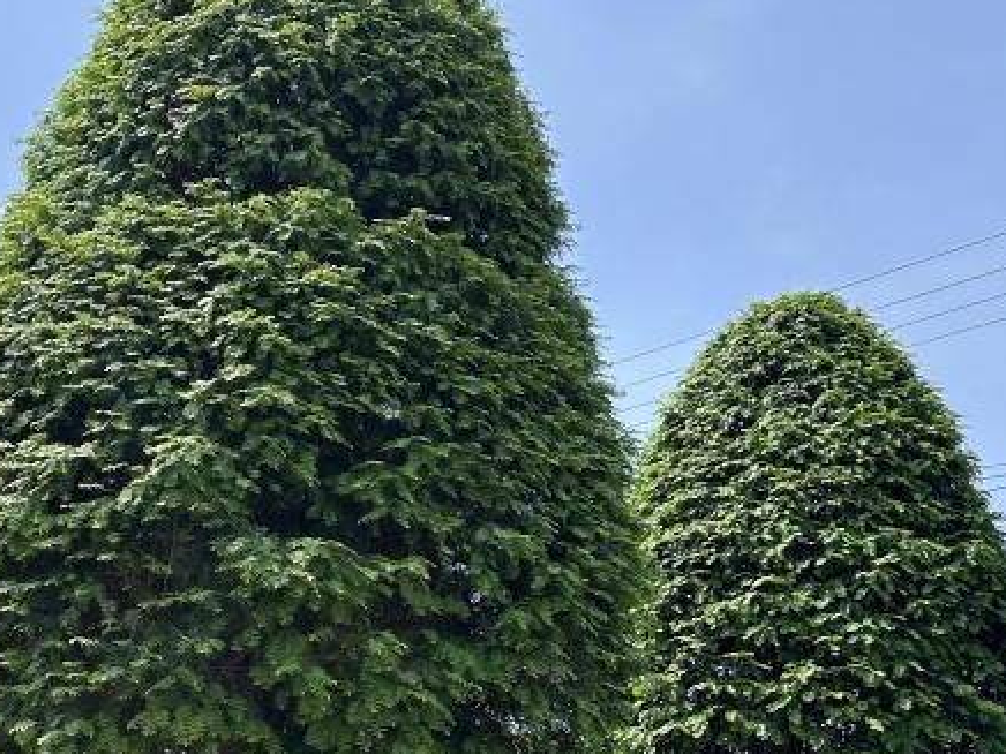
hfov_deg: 42.1
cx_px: 302
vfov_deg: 32.2
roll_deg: -4.0
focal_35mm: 44
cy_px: 576
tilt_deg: +14.8
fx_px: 1279
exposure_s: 1/2591
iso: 80
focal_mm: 6.86
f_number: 1.78
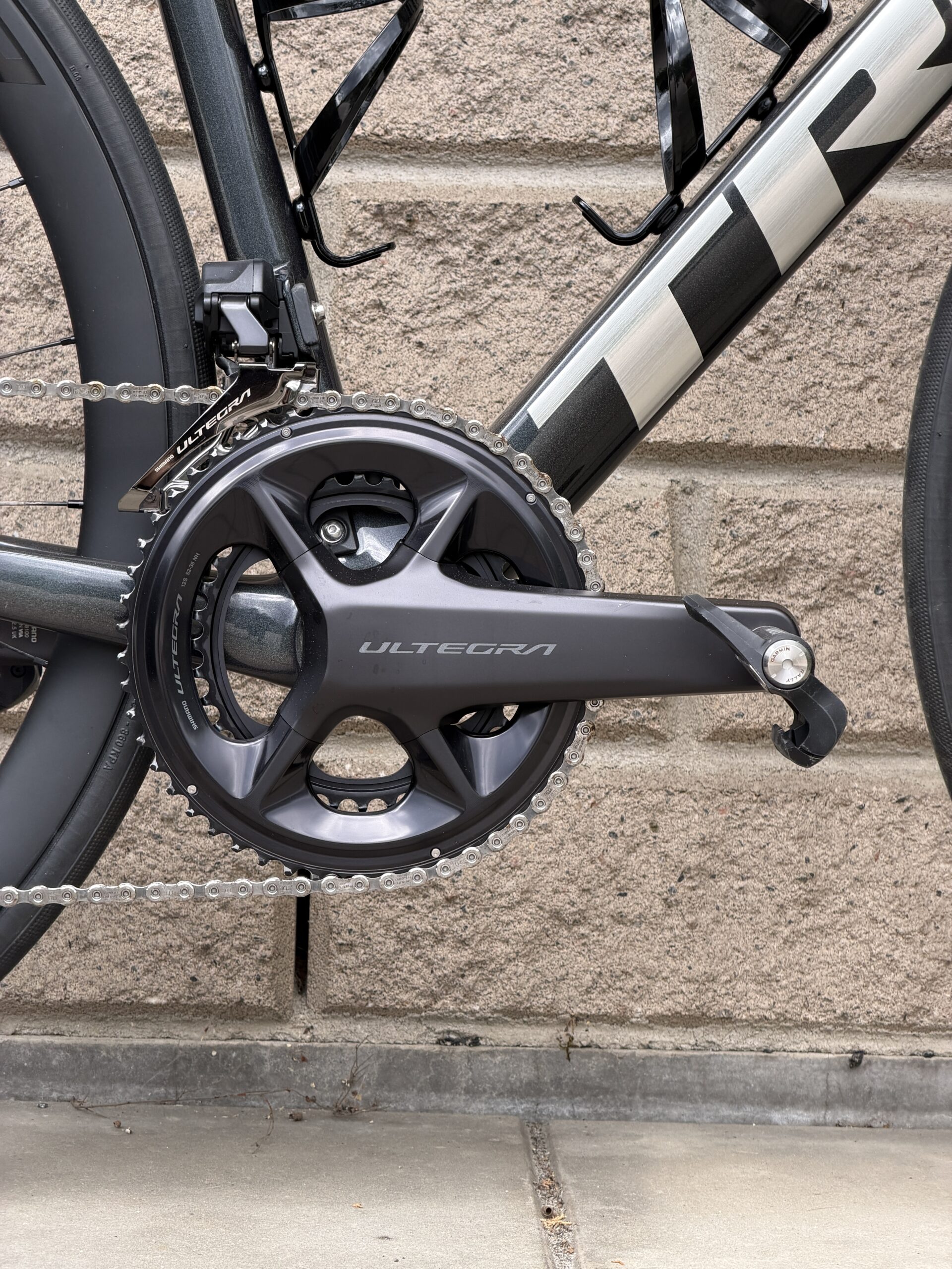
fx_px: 3667
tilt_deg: -6.1
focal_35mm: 100
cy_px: 634
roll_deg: -1.2
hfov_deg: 14.8
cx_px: 476
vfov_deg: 19.6
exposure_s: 1/211
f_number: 2.8
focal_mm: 16.89
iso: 50
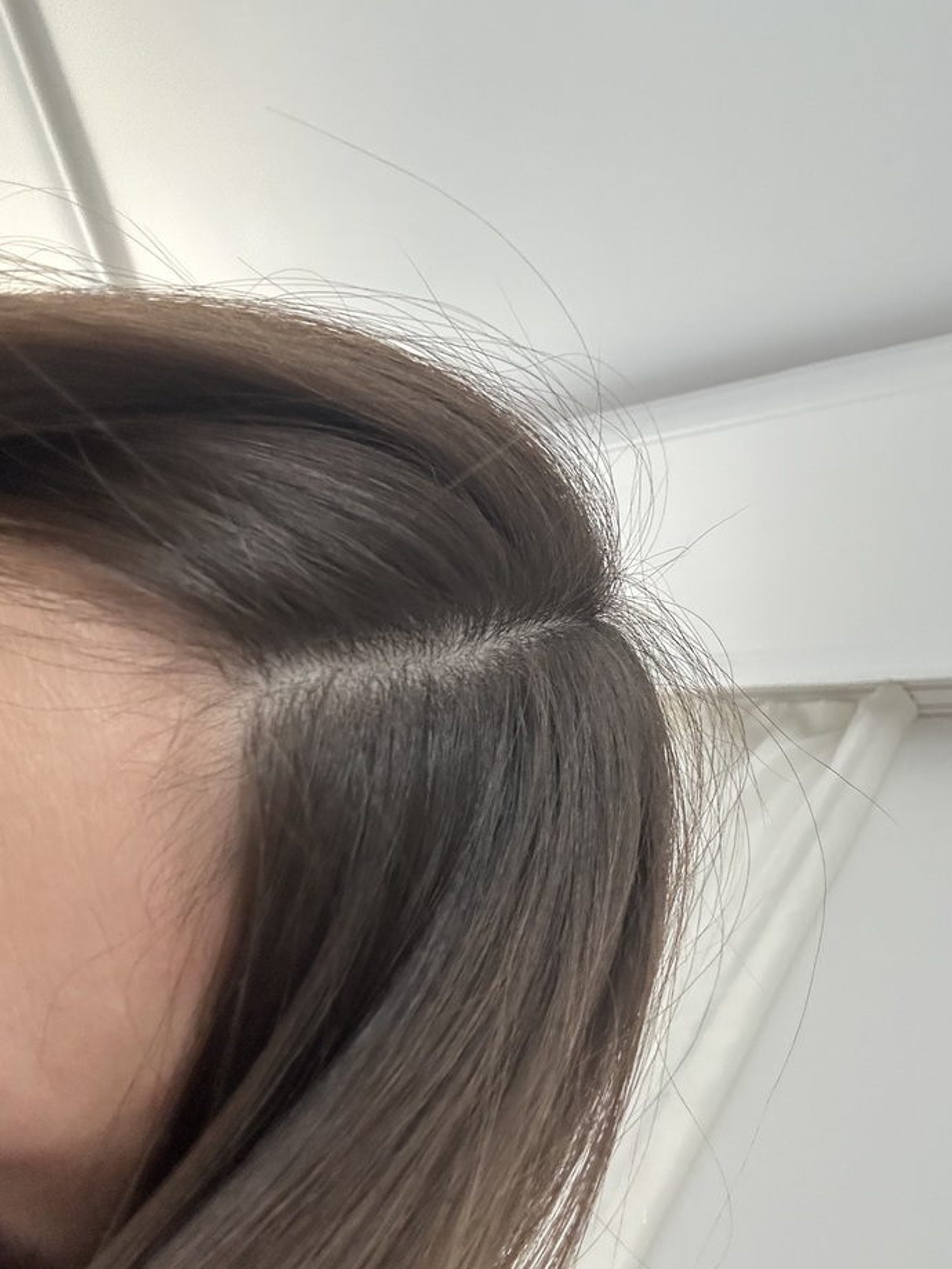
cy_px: 634
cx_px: 476
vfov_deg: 60.0
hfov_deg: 46.8
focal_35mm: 30
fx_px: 1100
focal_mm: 2.69
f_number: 1.9
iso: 200
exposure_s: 1/60
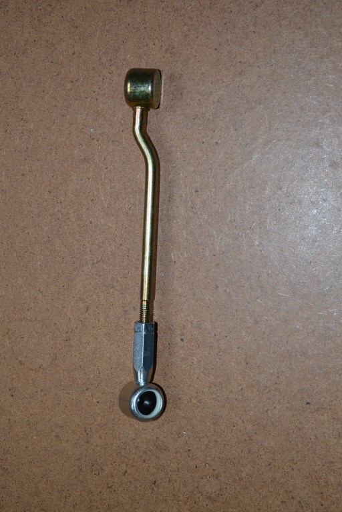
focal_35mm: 72
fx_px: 1026
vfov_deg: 28.1
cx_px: 171
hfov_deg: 18.9
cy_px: 256
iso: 1100
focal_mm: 48
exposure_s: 1/60
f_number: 5.6
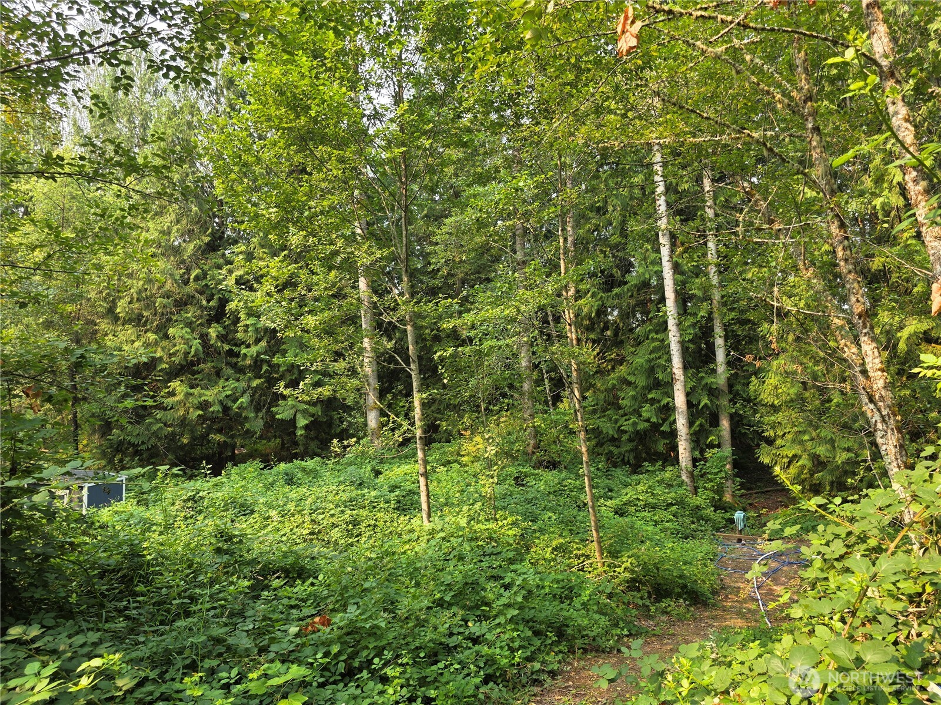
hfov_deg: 73.9
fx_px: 625
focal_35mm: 23
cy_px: 352
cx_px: 470
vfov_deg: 58.9
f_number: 1.7
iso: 32
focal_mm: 6.3
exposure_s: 1/180
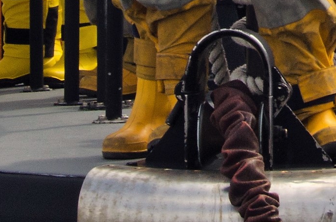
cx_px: 372
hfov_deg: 6.2
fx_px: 3097
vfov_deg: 4.0
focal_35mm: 333
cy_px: -344
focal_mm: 31
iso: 200
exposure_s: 1/160
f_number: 13
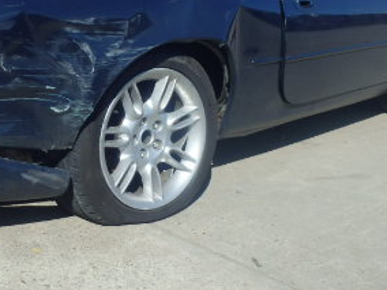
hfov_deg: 30.2
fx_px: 704
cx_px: 91
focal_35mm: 63
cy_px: 106
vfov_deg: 23.2
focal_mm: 5
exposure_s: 1/125
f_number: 11
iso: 125
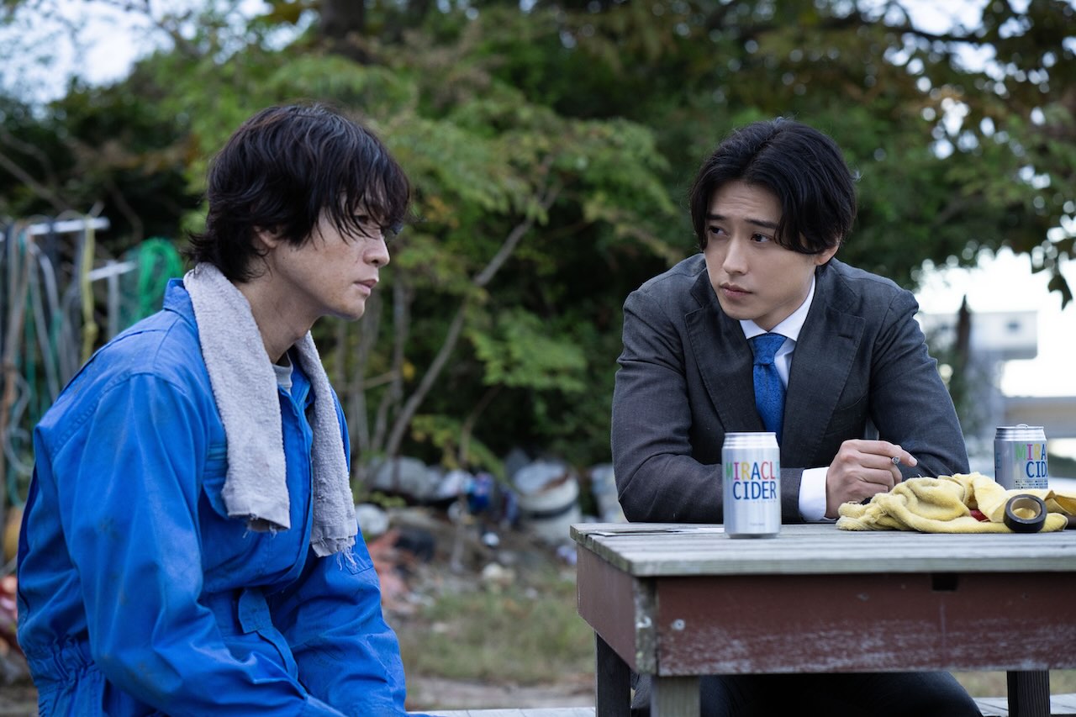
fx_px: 2540
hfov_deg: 23.9
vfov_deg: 16.1
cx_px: 538
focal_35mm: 85
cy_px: 358
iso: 640
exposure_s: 1/320
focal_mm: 85
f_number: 4
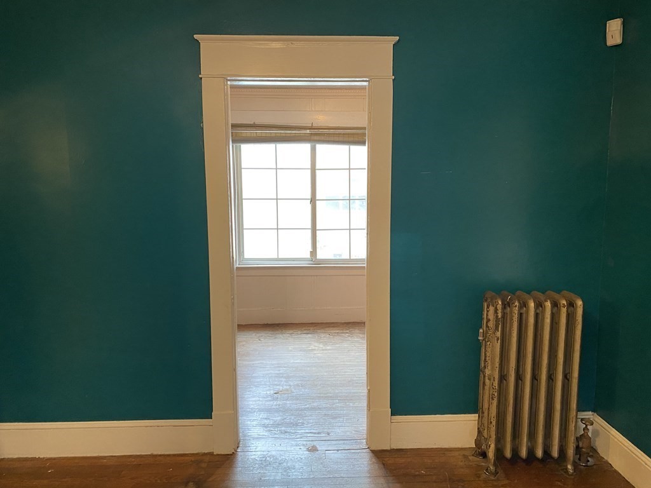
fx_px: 489
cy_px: 244
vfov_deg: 53.1
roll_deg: +0.4
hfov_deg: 67.3
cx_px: 326
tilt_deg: -7.5
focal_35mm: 26
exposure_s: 1/60
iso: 250
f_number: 1.8
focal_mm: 4.25
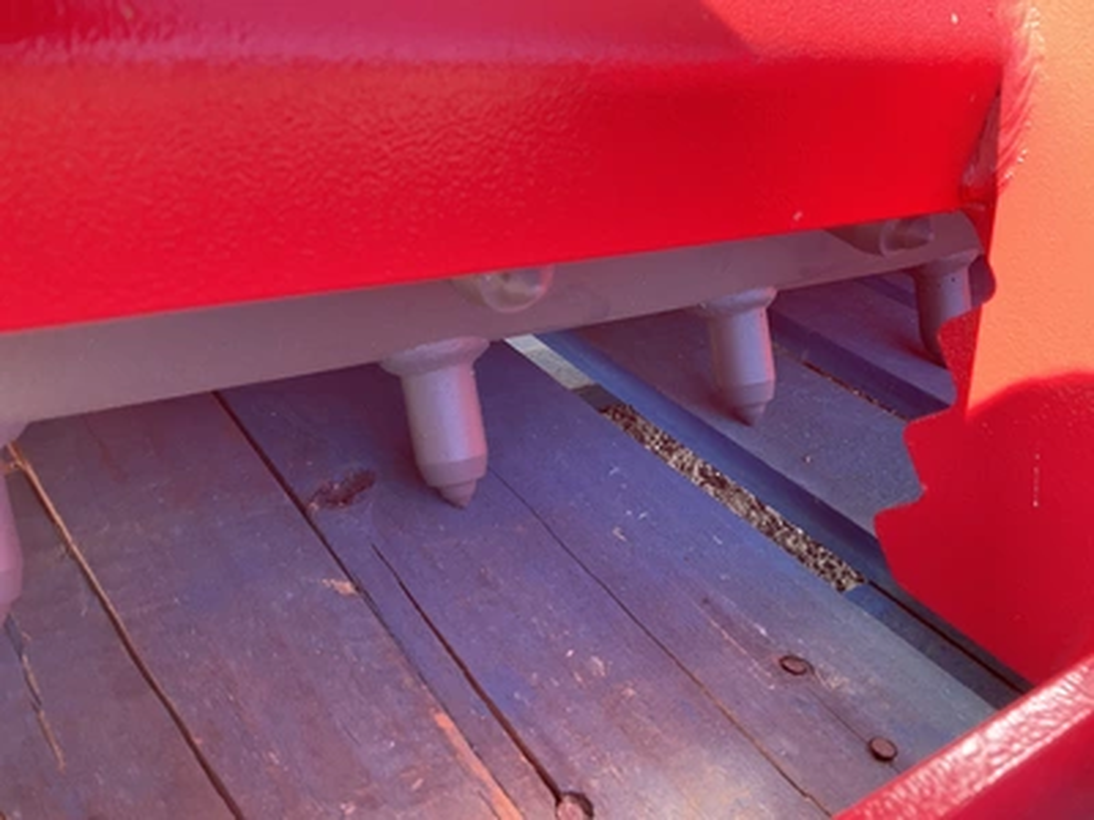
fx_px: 917
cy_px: 410
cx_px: 547
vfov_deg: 48.2
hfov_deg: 61.7
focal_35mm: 29
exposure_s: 1/122
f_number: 1.8
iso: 50
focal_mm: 3
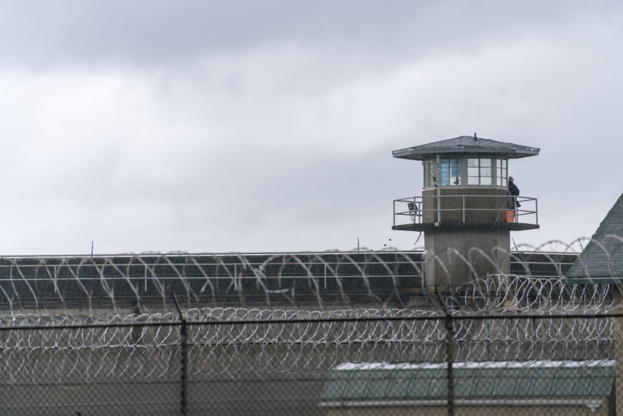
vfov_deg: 6.9
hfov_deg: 10.4
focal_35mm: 198
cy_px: 208
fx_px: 3427
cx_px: 312
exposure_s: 1/200
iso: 320
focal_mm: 198
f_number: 4
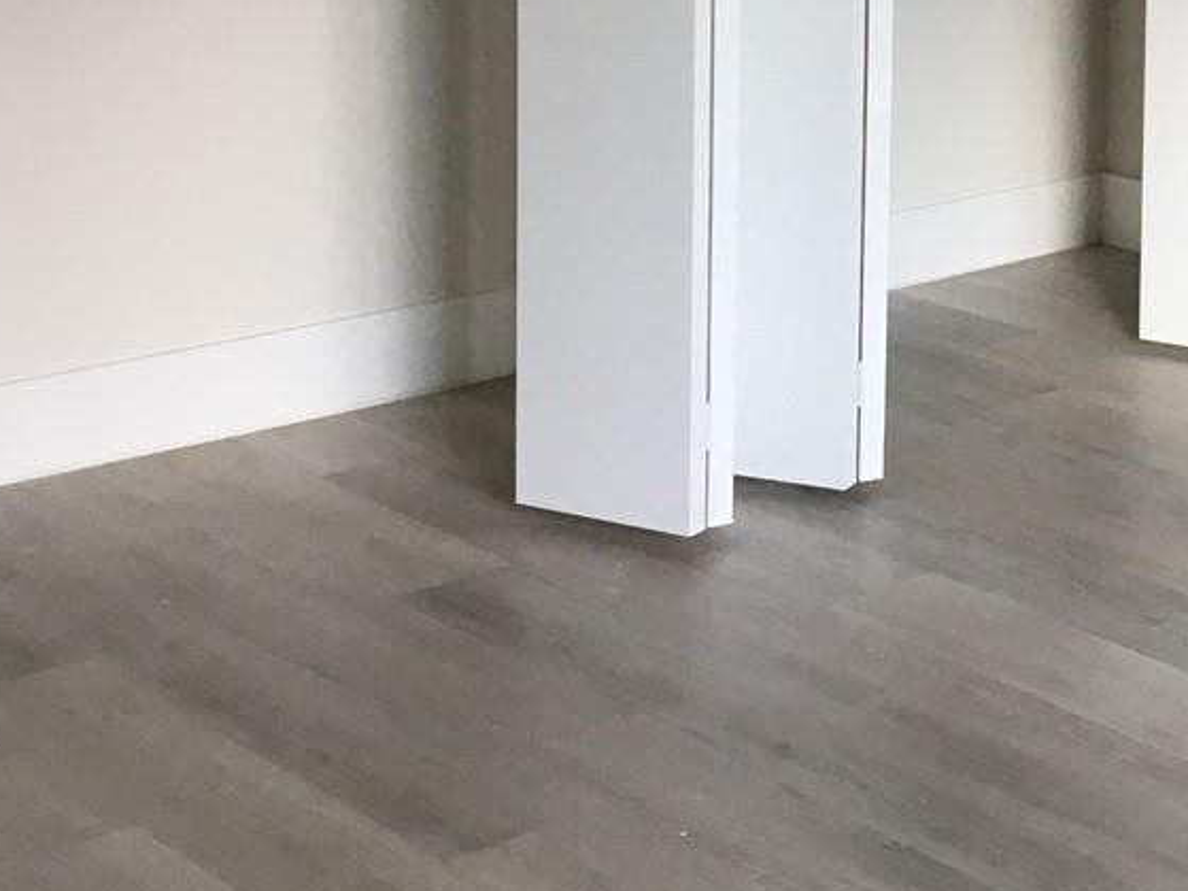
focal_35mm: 83
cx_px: 1360
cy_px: -187
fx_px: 2848
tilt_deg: -5.6
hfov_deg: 22.1
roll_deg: -2.0
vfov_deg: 17.0
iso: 32
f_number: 2.2
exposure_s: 1/33
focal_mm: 4.15
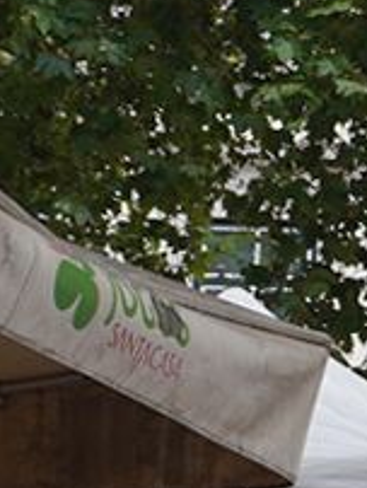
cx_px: 1833
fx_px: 3216
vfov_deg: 8.6
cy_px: 529
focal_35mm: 228
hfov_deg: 5.2
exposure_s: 1/100
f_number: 8
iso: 100
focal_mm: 24
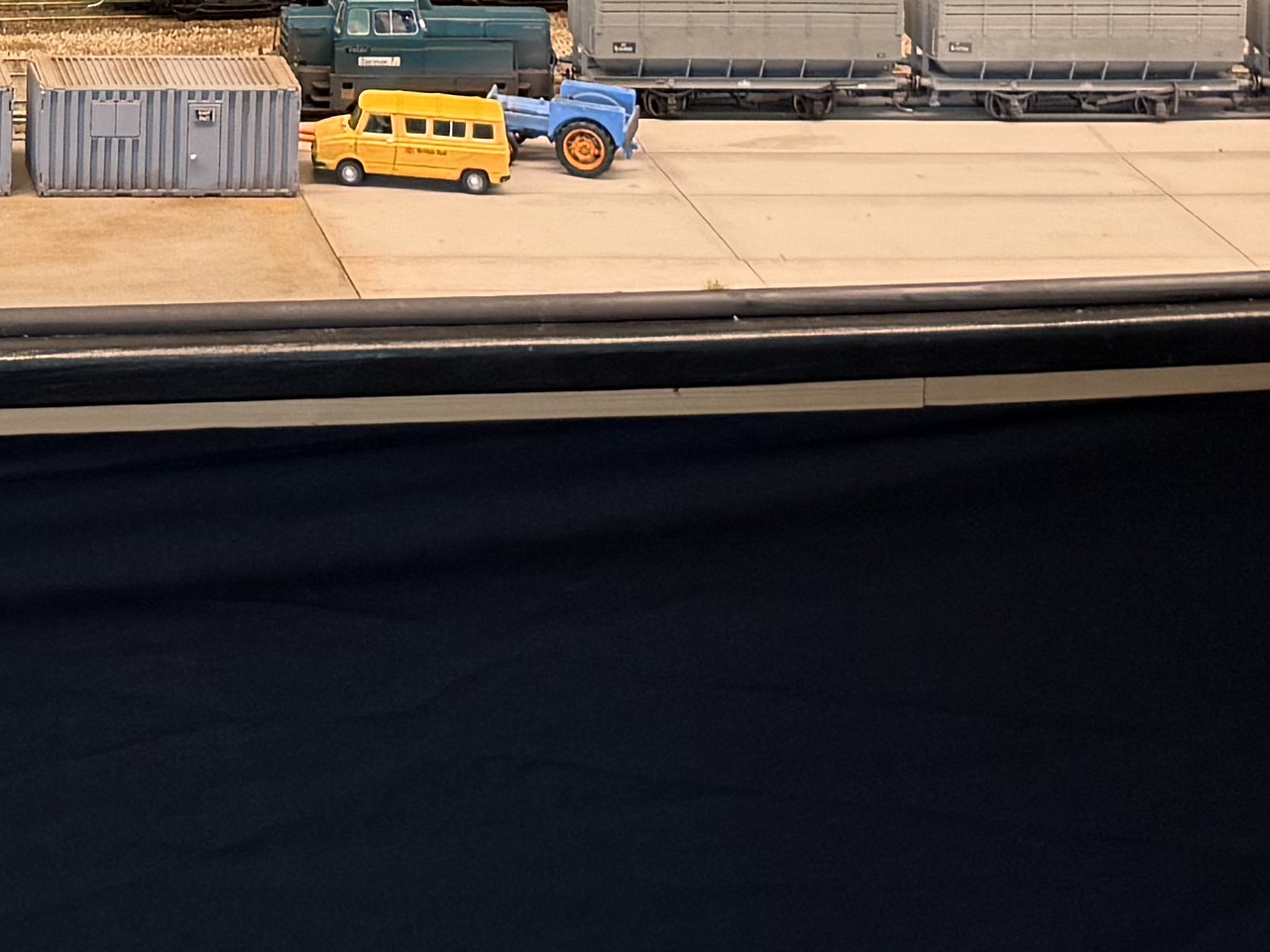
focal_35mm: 107
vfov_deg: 12.7
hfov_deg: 17.6
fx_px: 3926
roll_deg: -1.3
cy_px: -718
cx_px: -192
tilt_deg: -6.3
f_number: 1.78
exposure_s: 1/50
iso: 125
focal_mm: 6.76
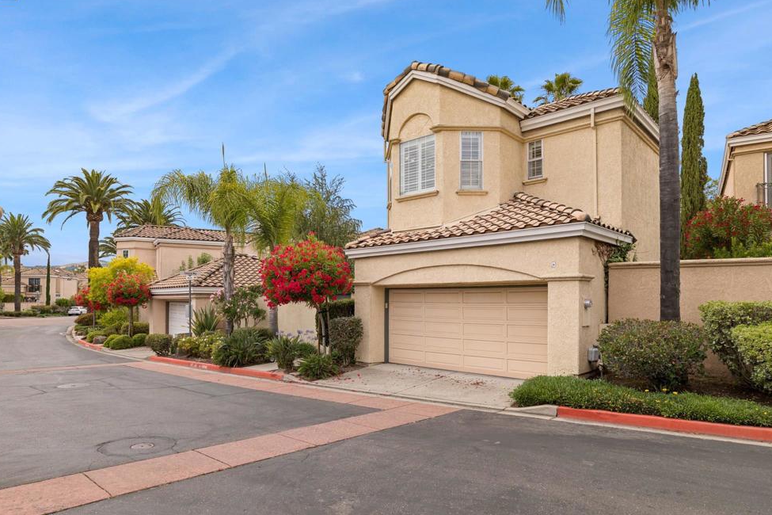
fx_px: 450
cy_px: 254
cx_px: 370
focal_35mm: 21
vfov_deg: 59.5
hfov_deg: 81.2
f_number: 4.7
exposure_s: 1/80
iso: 100
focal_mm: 20
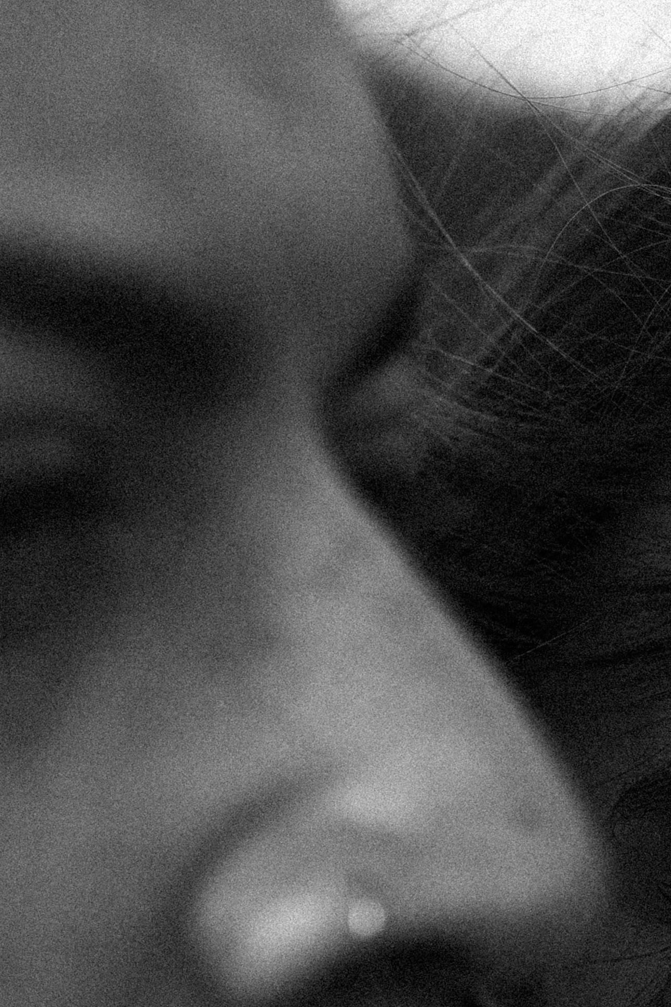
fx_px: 4054
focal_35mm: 145
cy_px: 819
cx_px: 1024
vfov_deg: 14.1
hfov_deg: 9.2
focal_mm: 30
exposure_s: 1/1250
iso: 100
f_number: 2.8
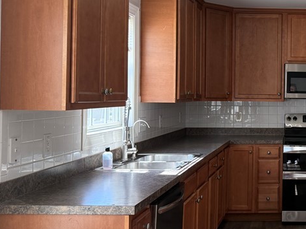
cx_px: 307
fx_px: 459
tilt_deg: +0.2
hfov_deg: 33.6
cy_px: 93
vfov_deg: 27.9
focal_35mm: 52
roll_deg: -0.8
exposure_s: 1/234
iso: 160
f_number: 1.78
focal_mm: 6.76
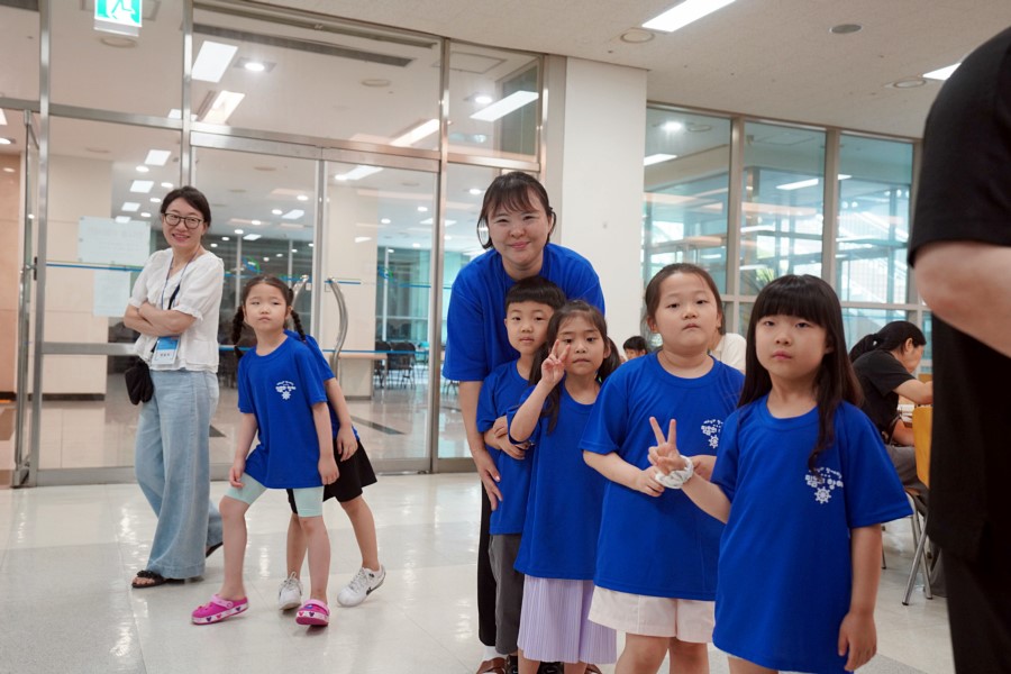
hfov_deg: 54.4
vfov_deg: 37.9
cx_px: 506
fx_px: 983
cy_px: 337
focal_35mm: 35
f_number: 4
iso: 1600
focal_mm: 35
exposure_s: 1/160
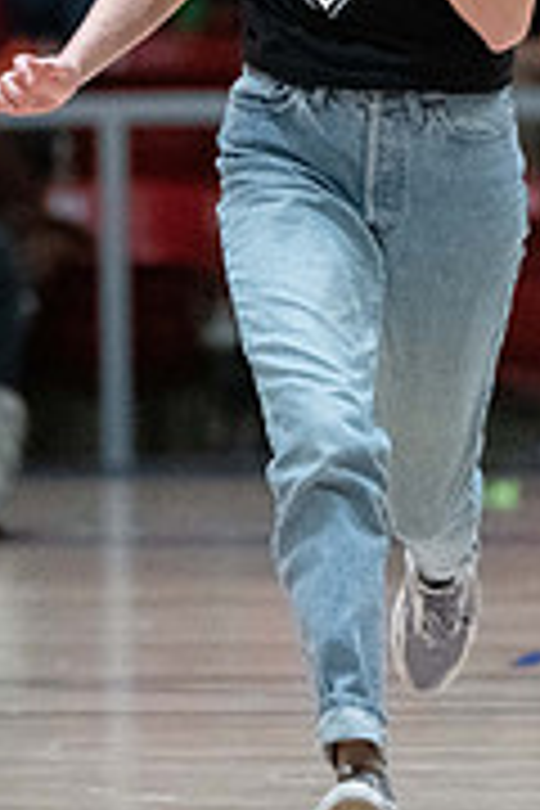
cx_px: 389
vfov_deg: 3.0
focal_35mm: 683
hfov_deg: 2.0
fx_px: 15366
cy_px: 108
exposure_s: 1/800
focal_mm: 180
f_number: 2.8
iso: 10000
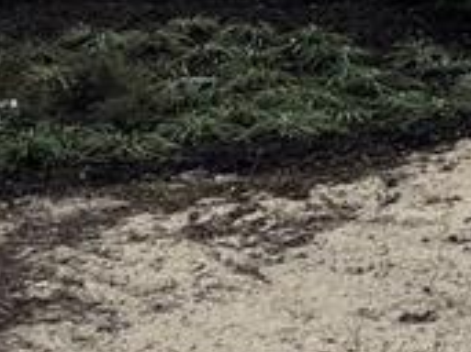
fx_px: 1958
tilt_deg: -1.8
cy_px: -231
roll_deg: -1.0
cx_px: 876
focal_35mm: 144
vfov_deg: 9.9
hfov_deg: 12.4
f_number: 1.78
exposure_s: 1/7937
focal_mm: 6.76
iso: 80
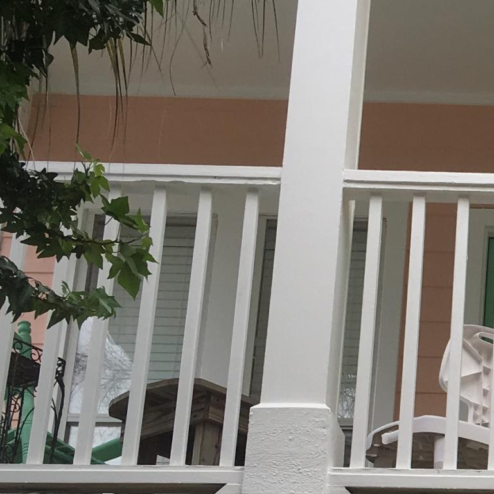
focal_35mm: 100
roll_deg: +1.1
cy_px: 508
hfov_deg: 15.9
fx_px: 1615
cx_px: 753
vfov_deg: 17.0
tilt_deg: +19.6
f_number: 2.2
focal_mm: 4.15
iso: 25
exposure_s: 1/582
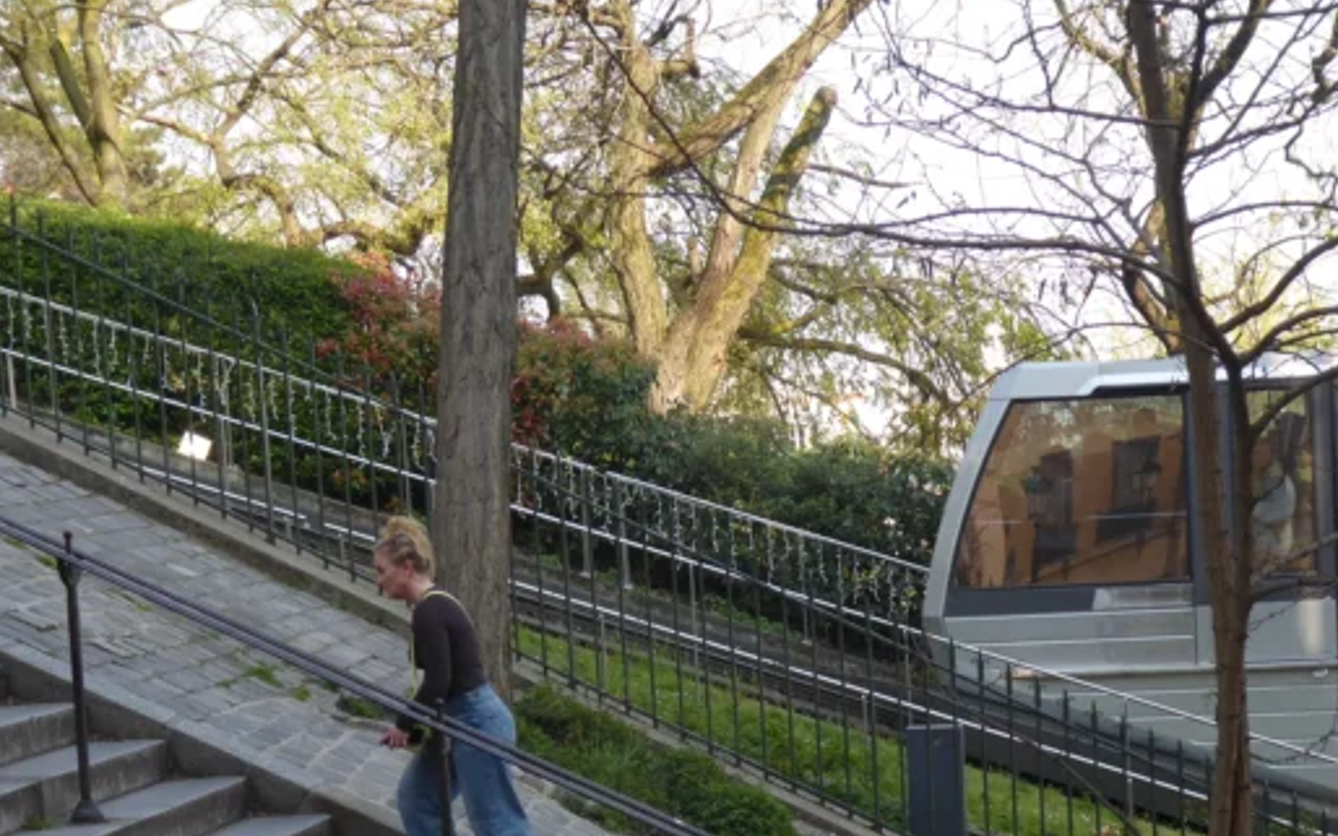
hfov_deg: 21.0
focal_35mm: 99
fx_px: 3609
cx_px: 750
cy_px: 758
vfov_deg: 13.1
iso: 80
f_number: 4.2
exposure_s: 1/125
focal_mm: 10.3
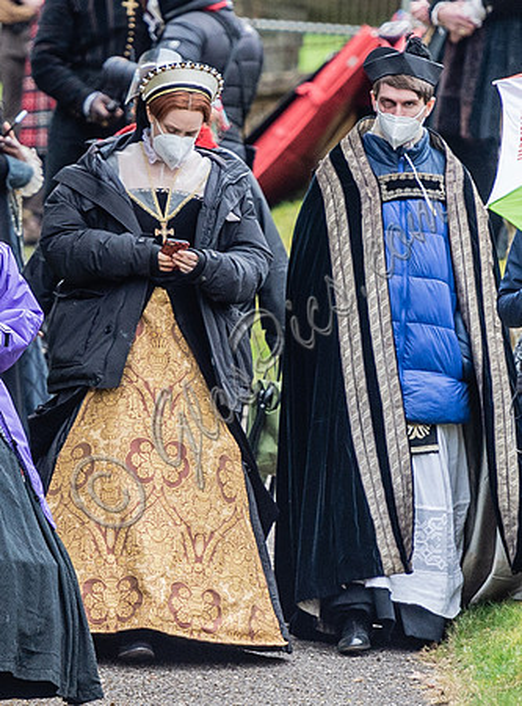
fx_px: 14062
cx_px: 183
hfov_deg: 2.1
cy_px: 283
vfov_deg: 2.9
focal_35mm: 693
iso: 640
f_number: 2.8
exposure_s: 1/1600
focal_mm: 200
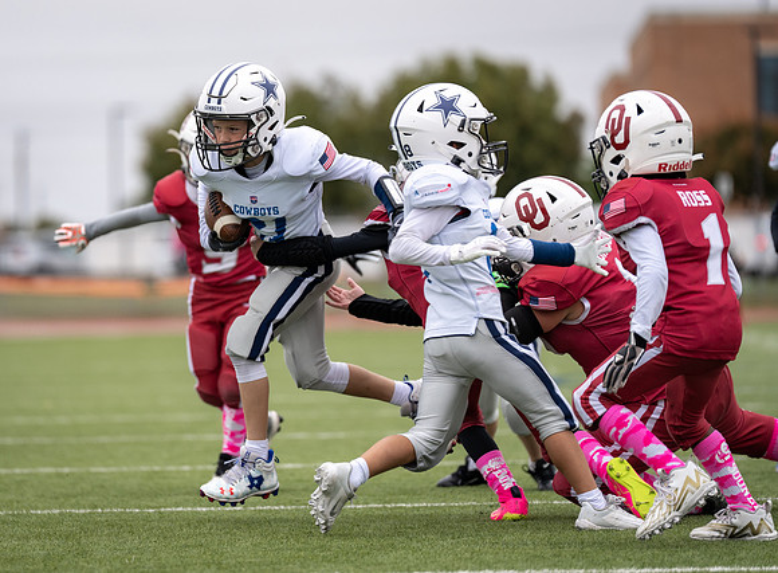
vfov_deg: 5.4
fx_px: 6056
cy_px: 215
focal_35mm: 271
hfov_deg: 7.3
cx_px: 247
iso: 200
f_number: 2.8
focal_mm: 200
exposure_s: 1/1250
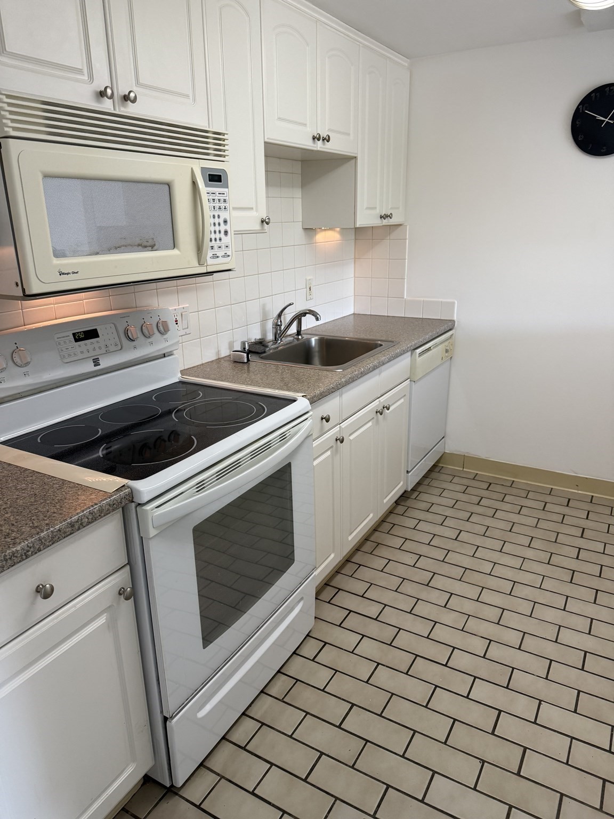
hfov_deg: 56.8
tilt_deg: -19.5
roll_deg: +1.4
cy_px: 410
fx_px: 568
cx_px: 307
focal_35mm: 24
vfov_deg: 71.6
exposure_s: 1/120
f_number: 1.78
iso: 200
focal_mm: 6.76
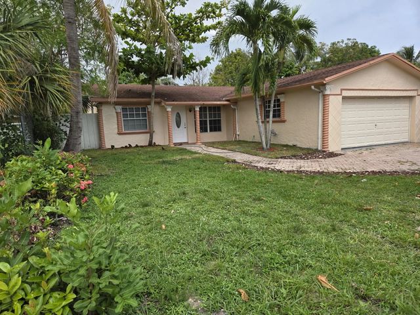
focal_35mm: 23
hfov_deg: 73.9
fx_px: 279
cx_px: 210
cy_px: 158
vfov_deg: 58.9
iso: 80
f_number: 1.8
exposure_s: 1/1293
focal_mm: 5.4
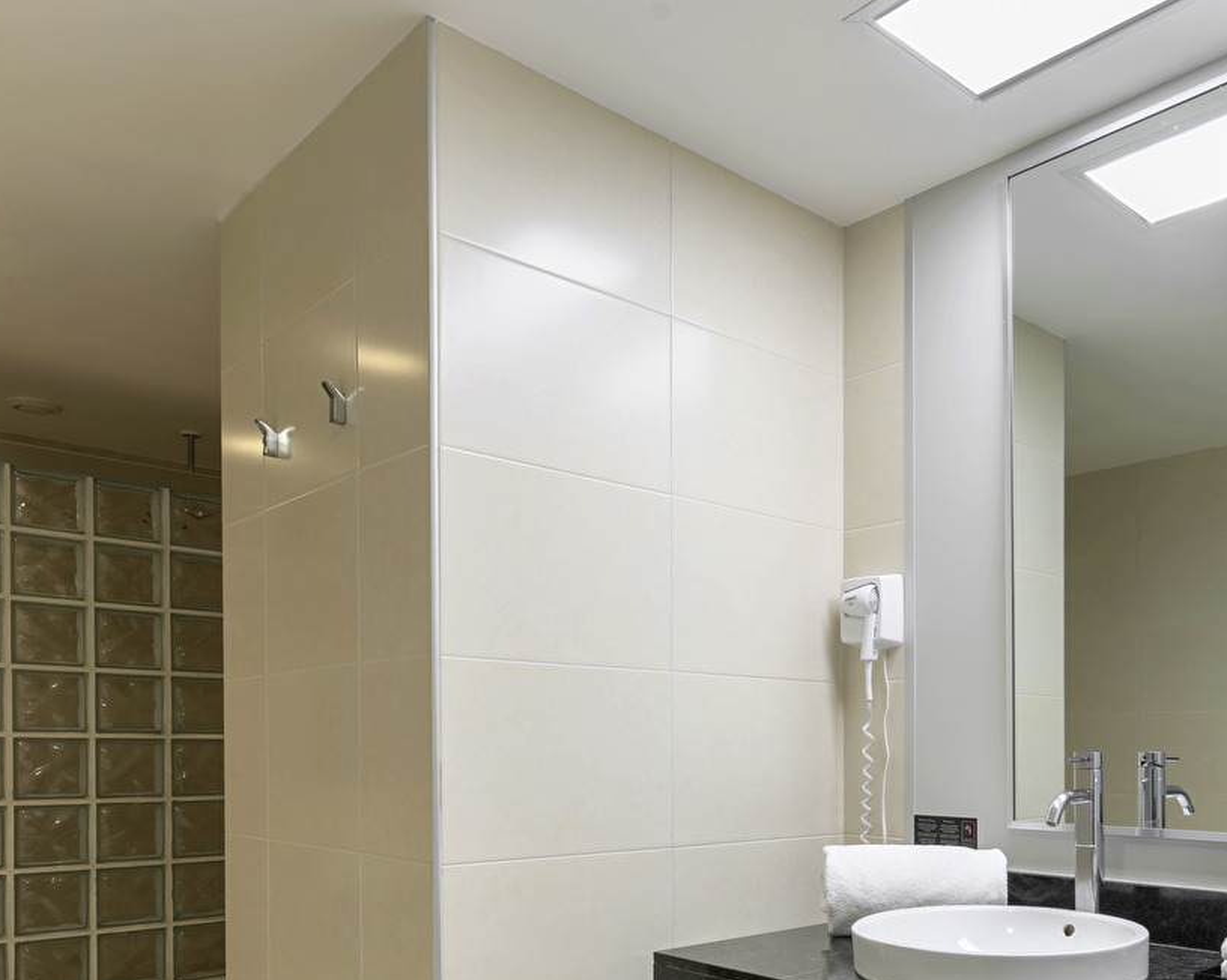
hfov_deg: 58.2
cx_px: 877
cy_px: 746
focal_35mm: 29
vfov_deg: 47.9
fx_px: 1053
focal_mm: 14
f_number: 11
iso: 50
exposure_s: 1/1.25
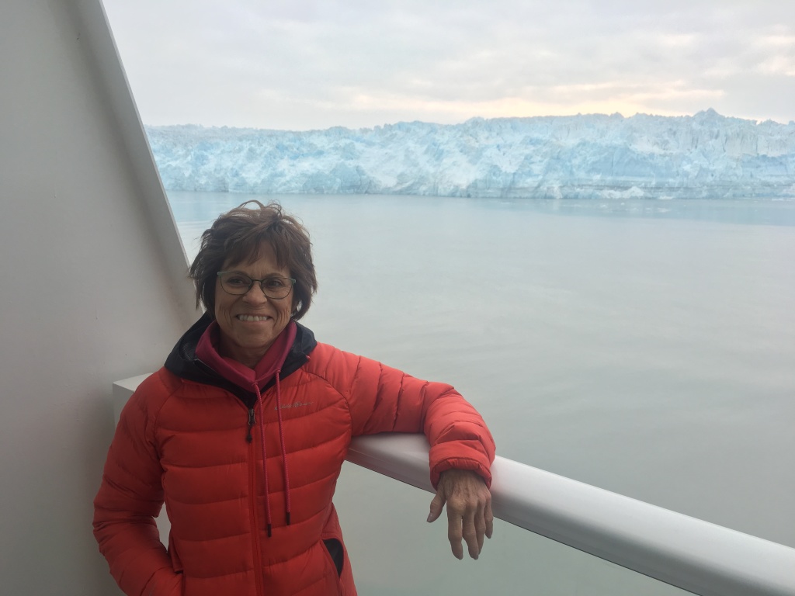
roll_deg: +0.3
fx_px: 666
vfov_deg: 48.2
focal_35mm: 29
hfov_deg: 61.7
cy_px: 298
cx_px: 398
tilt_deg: -10.2
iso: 25
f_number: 2.2
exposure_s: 1/291
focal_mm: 4.15
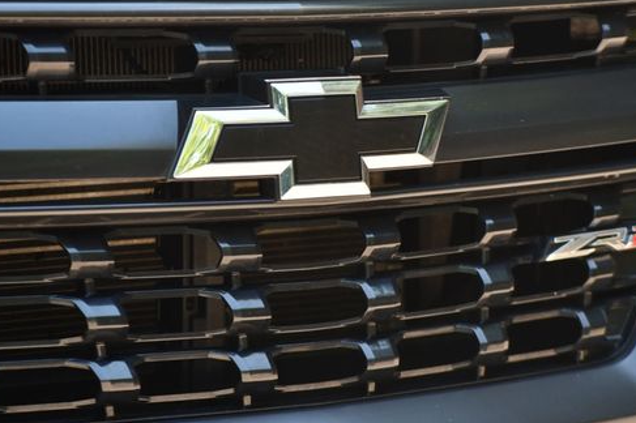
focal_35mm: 201
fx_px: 3548
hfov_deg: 10.2
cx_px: 383
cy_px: 180
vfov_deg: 6.8
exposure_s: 1/250
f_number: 4.8
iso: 400
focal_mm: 102
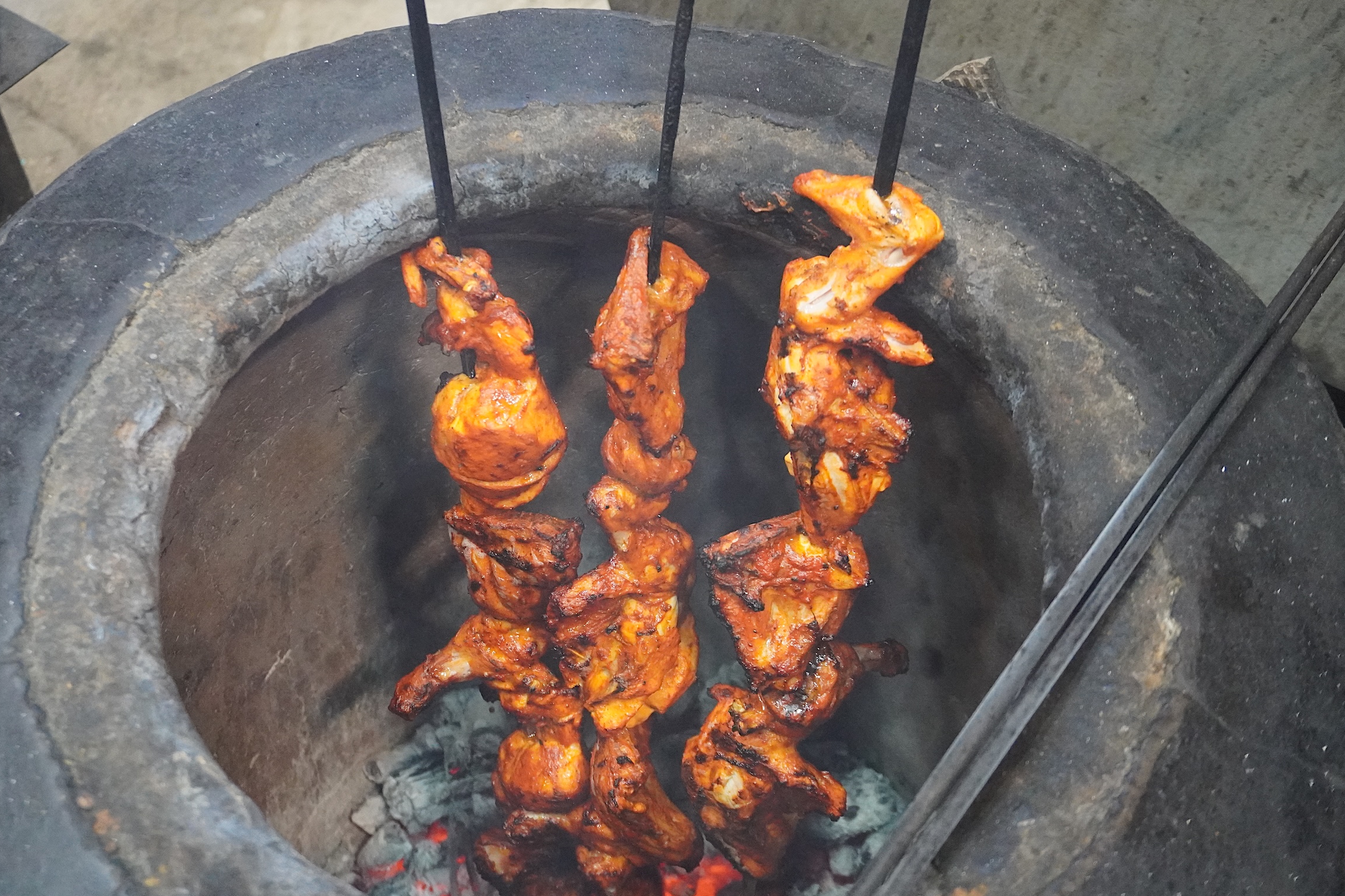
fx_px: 1440
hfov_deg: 50.0
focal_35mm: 39
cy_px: 463
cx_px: 599
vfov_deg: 34.6
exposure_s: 1/160
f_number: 4
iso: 5000
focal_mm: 23
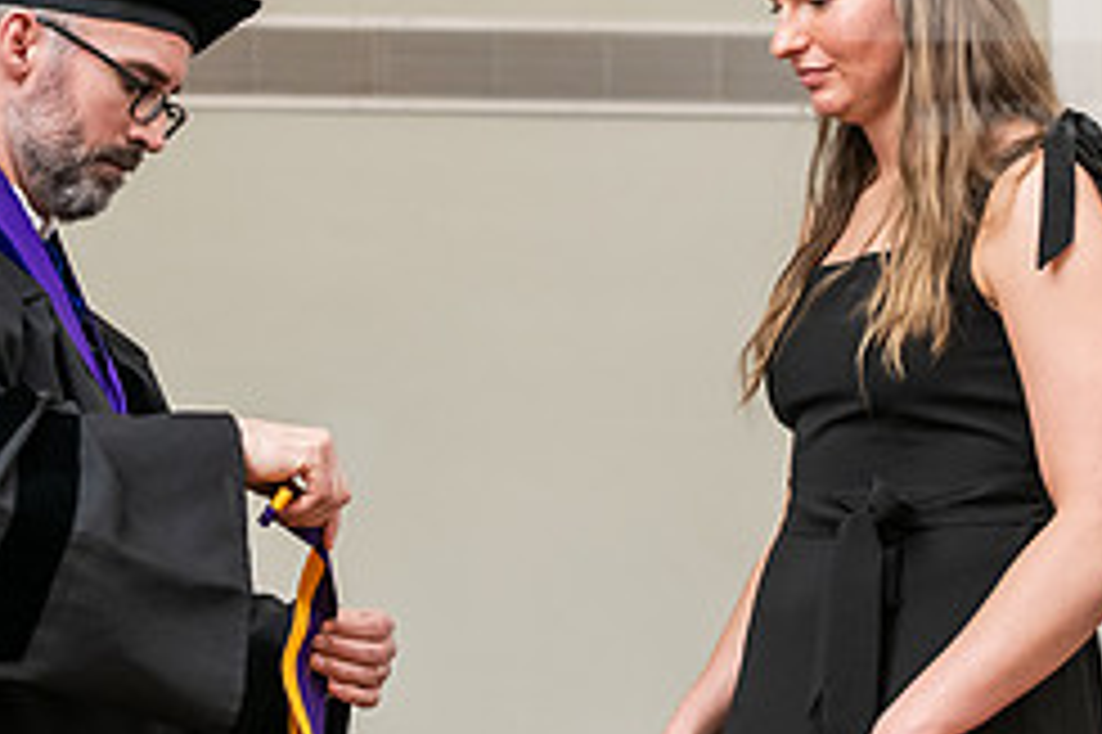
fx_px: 5659
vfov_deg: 7.4
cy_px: 209
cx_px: 706
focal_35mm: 185
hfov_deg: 11.1
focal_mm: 78
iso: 1600
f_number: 4.5
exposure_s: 1/200
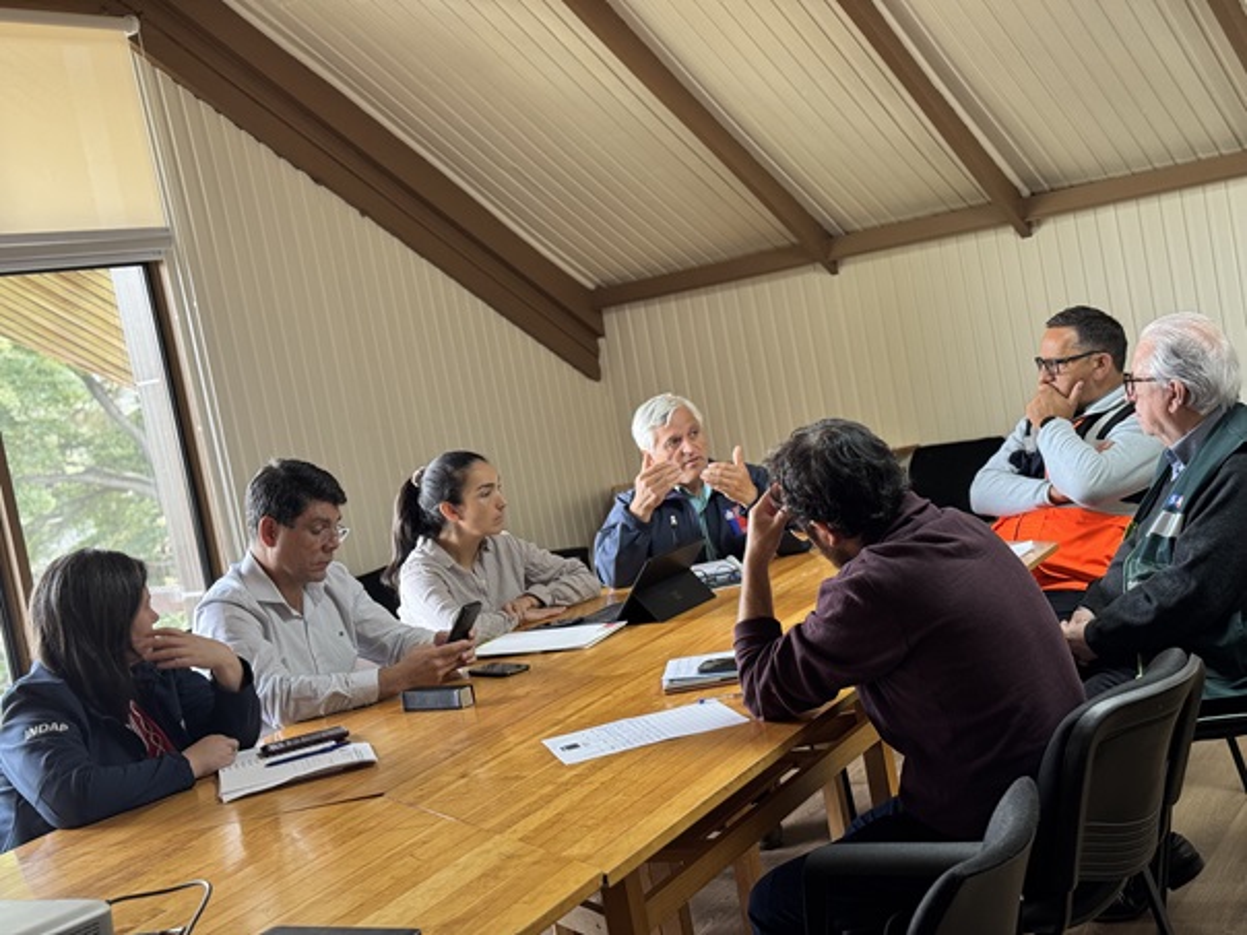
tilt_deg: -4.5
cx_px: 624
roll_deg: +10.3
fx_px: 1729
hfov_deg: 39.7
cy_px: 468
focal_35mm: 48
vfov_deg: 30.3
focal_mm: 6.76
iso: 100
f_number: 1.78
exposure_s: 1/50
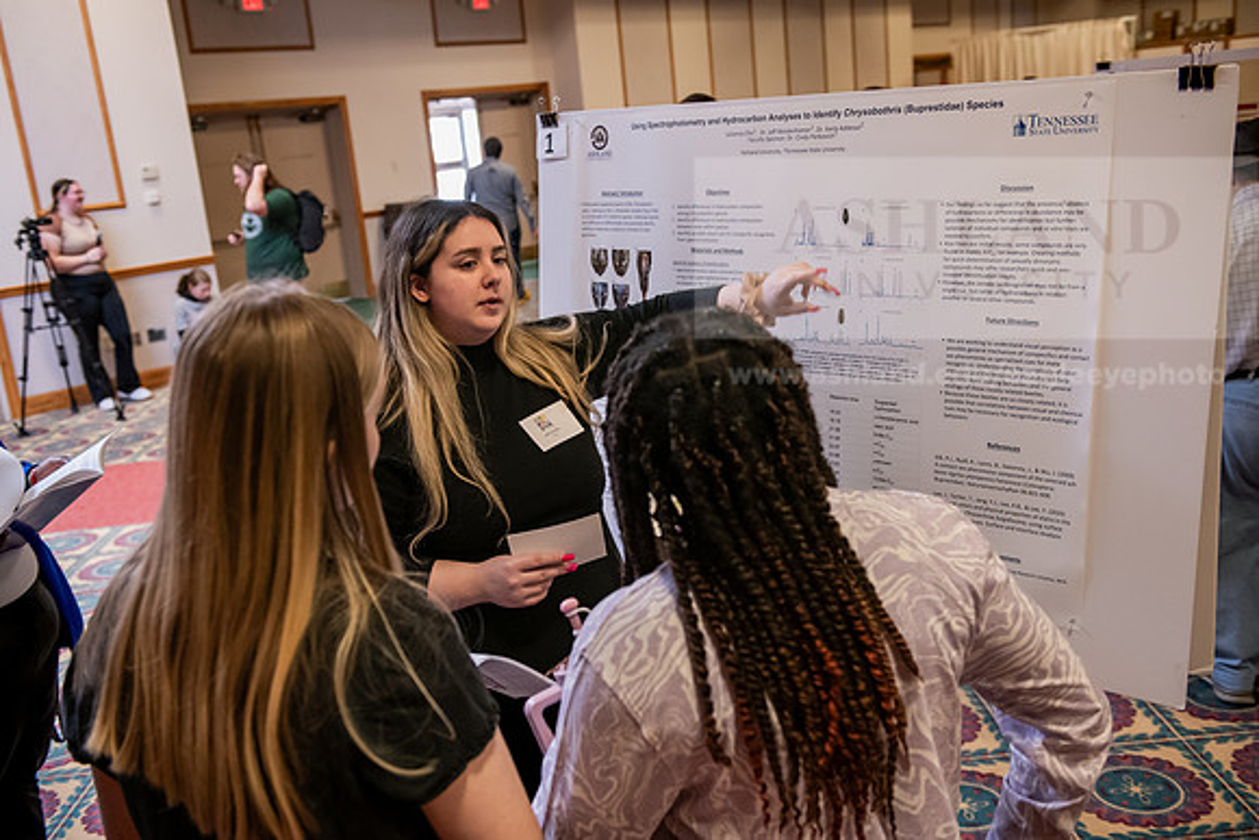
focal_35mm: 36
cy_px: 420
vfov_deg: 36.9
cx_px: 630
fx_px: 1259
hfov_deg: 53.1
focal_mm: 36
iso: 2500
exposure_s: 1/200
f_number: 3.5
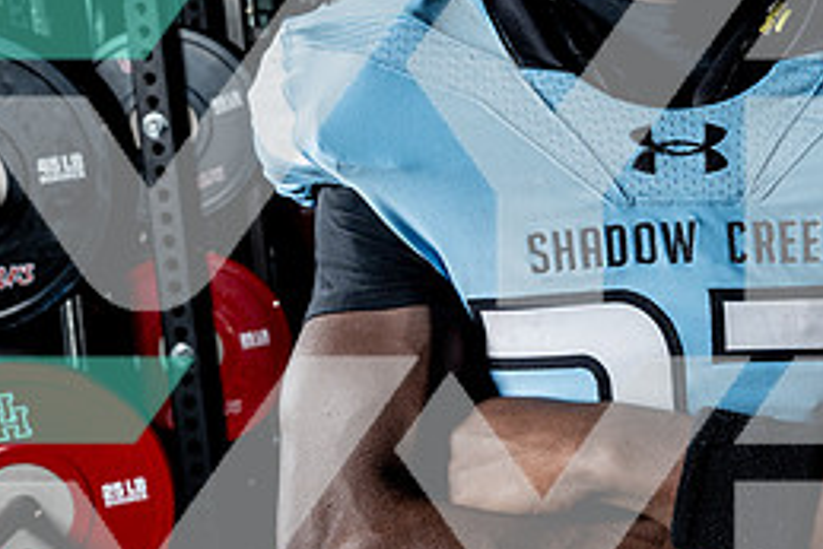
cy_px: 141
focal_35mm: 74
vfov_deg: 18.3
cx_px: 683
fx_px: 1693
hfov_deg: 26.7
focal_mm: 33
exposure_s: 1/250
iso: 640
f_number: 9
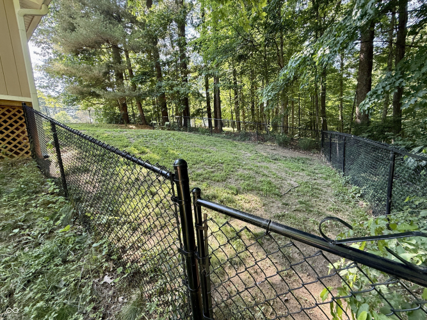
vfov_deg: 85.7
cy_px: 160
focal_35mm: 14
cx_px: 214
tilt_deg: -5.9
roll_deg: +3.9
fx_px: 173
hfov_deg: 102.1
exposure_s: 1/99
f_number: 2.2
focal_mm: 2.22
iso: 100
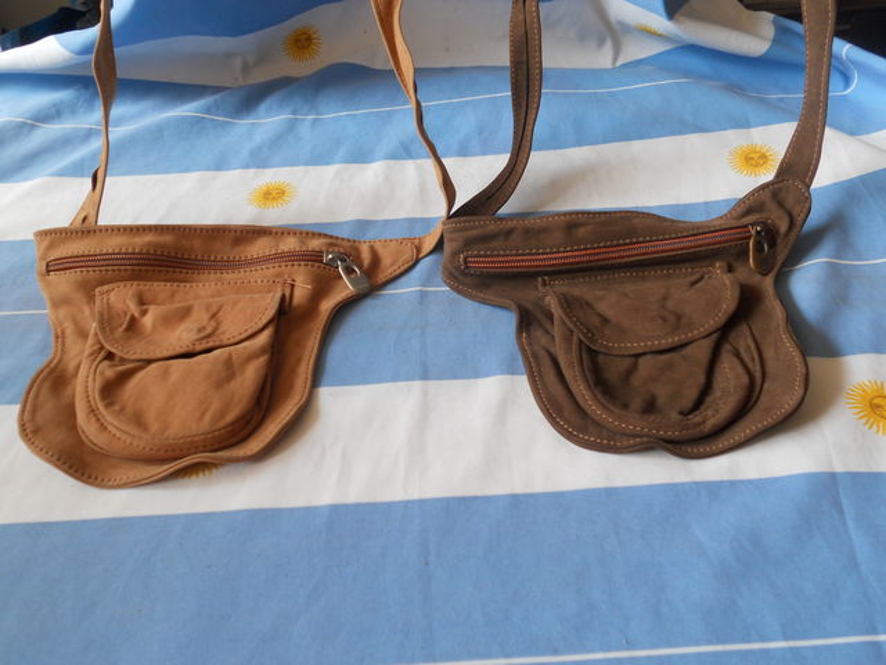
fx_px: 819
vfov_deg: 44.2
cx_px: 443
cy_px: 332
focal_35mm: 32
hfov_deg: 56.8
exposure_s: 1/30
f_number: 3.5
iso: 100
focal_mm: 5.8
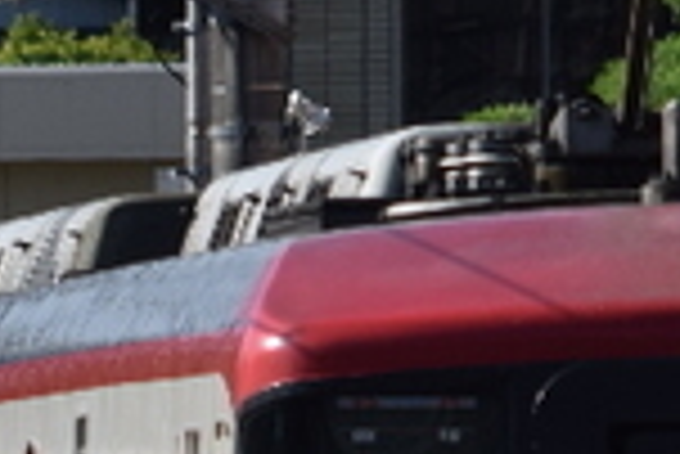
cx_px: -459
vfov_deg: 0.8
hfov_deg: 1.2
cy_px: 589
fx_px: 31499
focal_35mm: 1666
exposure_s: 1/640
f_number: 7.1
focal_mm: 210
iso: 100
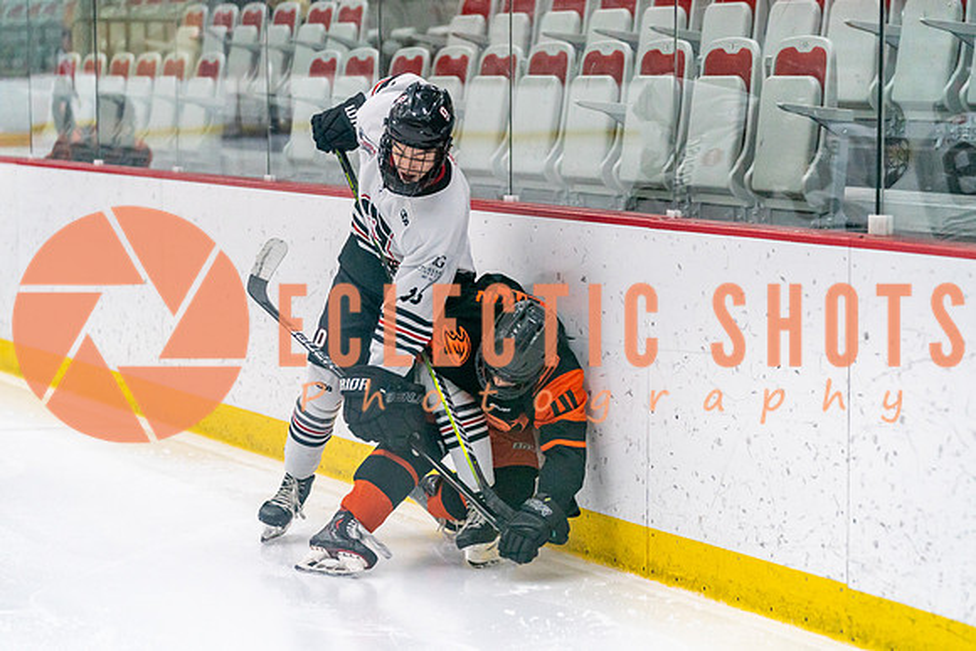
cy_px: 324
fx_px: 3252
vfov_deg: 11.4
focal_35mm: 120
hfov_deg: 17.1
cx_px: 488
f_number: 2.8
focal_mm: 104
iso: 3200
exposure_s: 1/1250
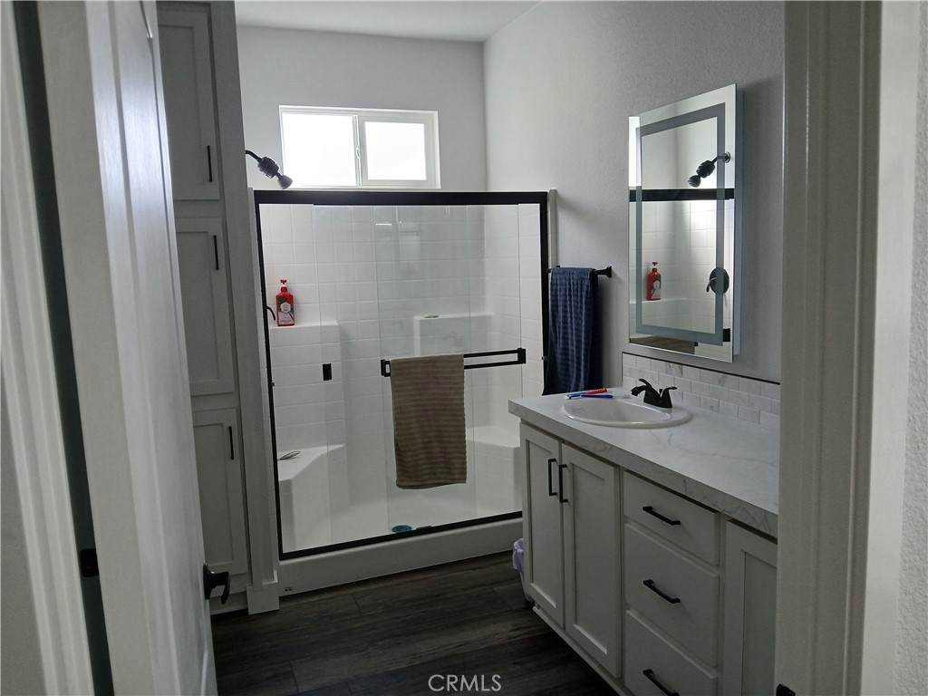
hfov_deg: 67.3
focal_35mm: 26
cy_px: 348
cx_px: 464
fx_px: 697
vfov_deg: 53.1
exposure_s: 1/60
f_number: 1.8
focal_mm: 3.98
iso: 80
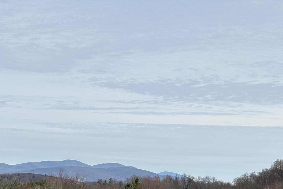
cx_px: 153
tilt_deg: +0.8
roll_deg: -4.4
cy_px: 175
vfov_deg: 15.0
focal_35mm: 90
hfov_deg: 22.6
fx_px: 707
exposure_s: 1/4630
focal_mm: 5.96
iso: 32
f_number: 1.6
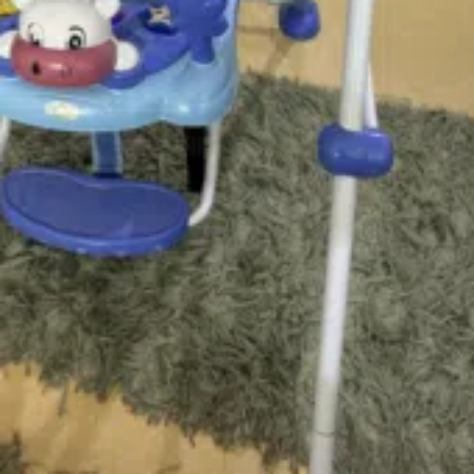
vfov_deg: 30.6
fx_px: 775
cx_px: 106
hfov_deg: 33.2
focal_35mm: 50
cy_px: -42
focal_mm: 6.76
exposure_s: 1/66
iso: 200
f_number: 1.78
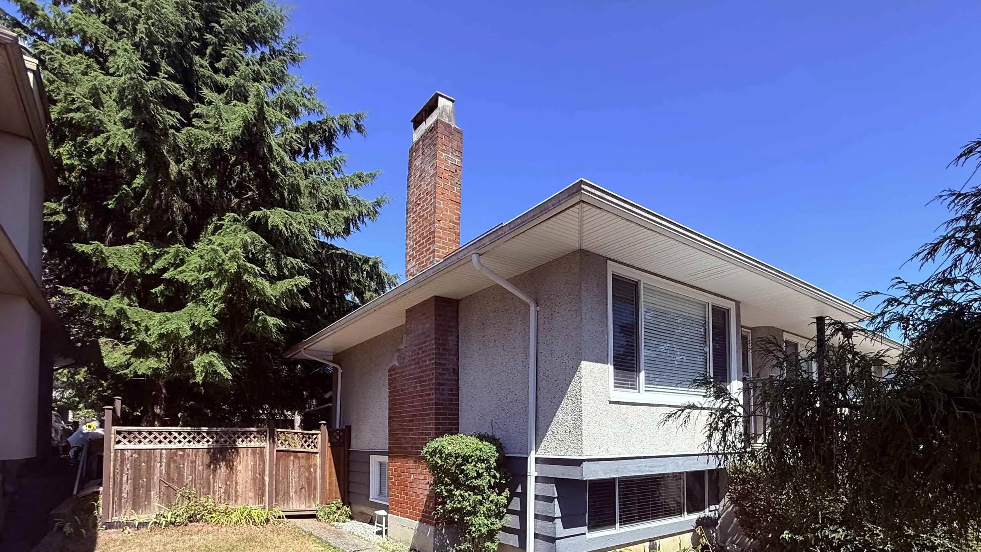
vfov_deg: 55.3
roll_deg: +1.4
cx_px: 519
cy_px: 420
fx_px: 494
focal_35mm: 19
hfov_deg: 89.5
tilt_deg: +5.1
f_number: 2.2
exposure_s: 1/1211
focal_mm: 2.22
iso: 64
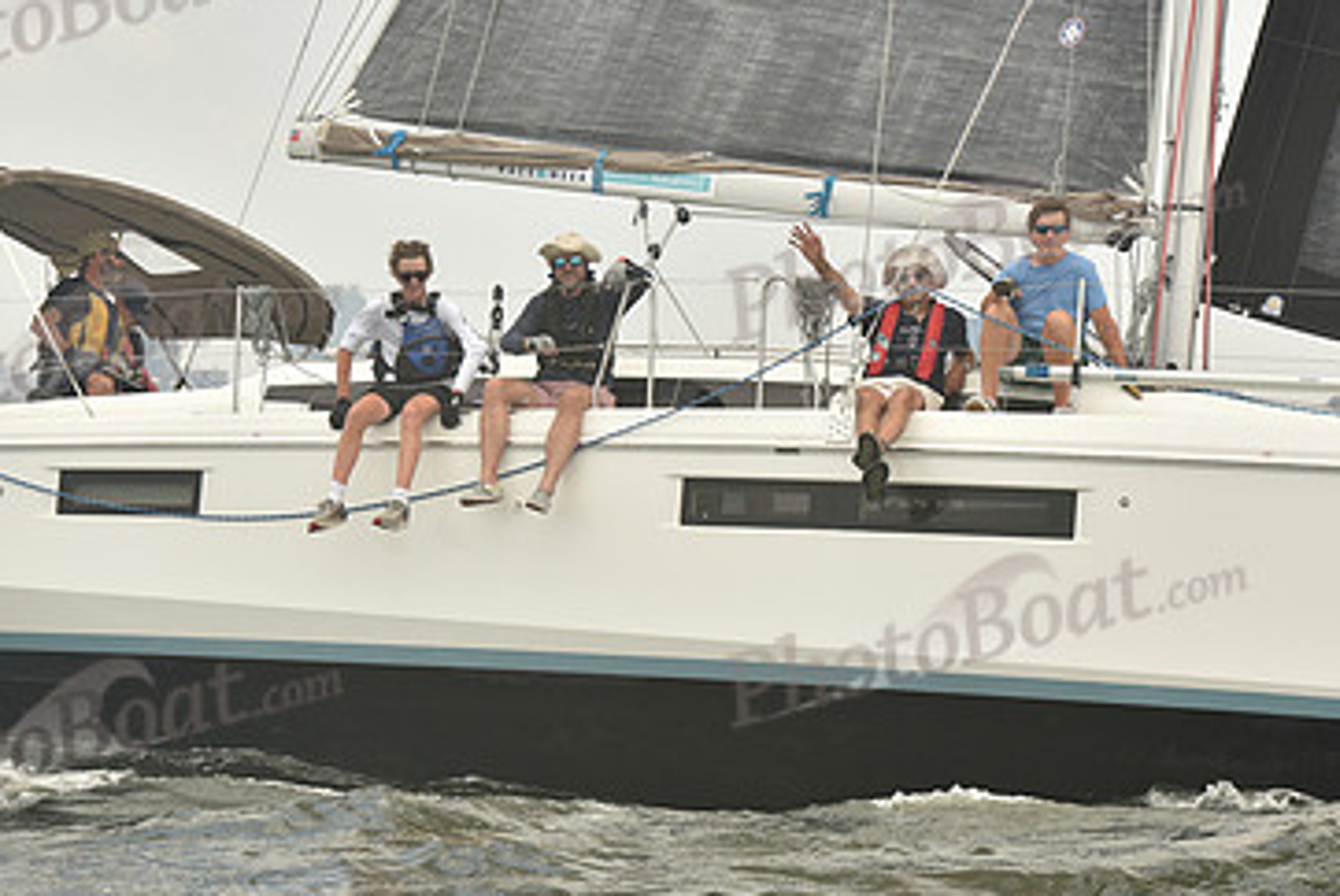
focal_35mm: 144
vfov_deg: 9.5
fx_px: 5364
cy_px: 491
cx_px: 537
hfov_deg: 14.2
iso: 250
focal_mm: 90
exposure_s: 1/800
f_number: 7.1
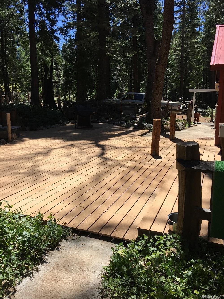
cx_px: 112
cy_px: 150
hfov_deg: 48.2
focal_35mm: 29
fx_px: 250
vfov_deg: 61.7
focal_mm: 4.15
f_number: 2.2
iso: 32
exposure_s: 1/1236
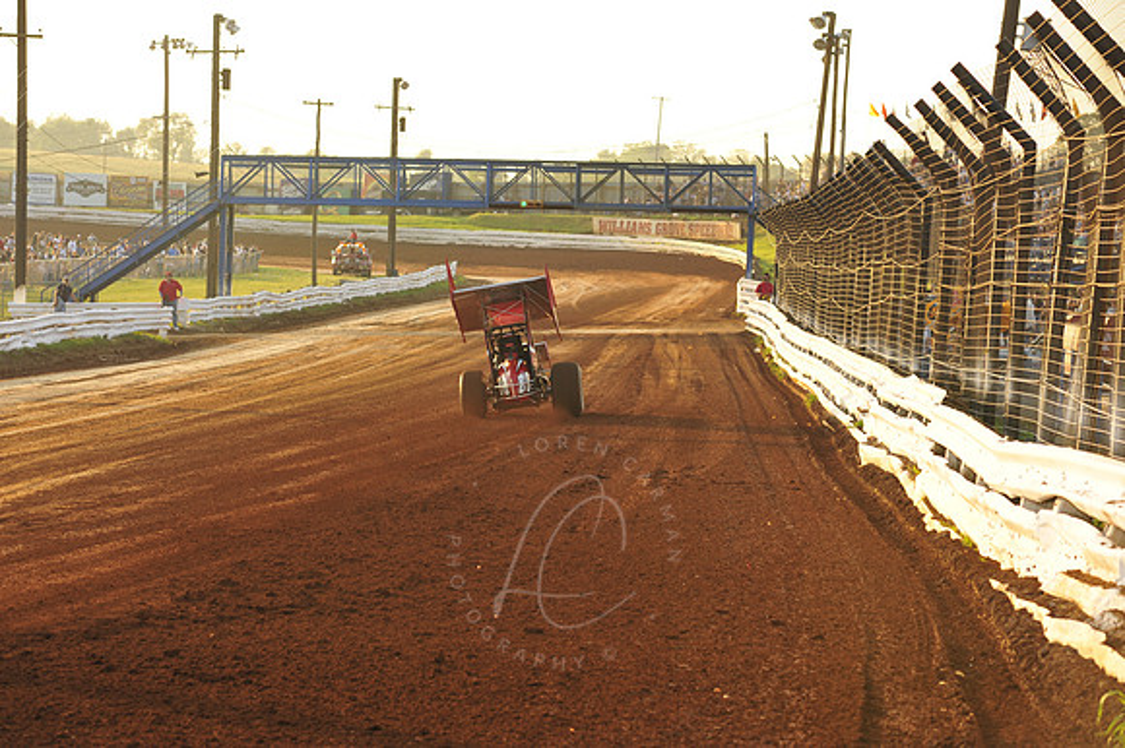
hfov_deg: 16.4
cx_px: 562
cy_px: 374
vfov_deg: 11.0
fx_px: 3904
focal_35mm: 125
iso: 640
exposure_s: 1/400
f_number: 7.1
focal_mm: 125
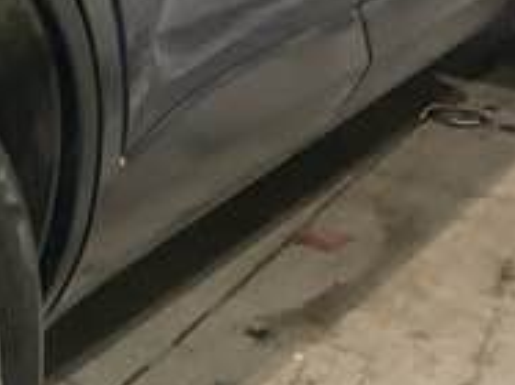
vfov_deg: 8.3
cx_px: -605
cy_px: -173
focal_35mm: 176
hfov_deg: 10.2
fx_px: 2617
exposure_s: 1/60
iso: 200
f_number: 1.8
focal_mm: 3
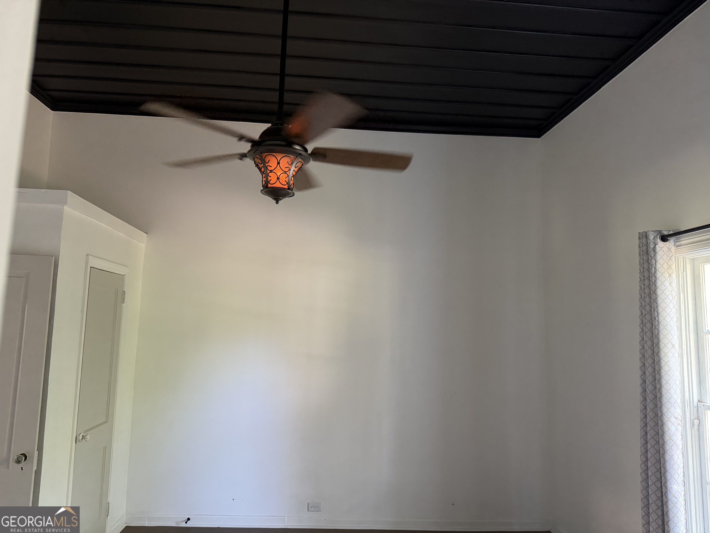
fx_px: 492
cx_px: 355
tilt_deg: +5.6
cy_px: 266
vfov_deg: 56.8
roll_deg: -1.4
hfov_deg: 71.6
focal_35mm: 24
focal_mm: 6.76
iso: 400
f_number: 1.78
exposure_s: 1/60
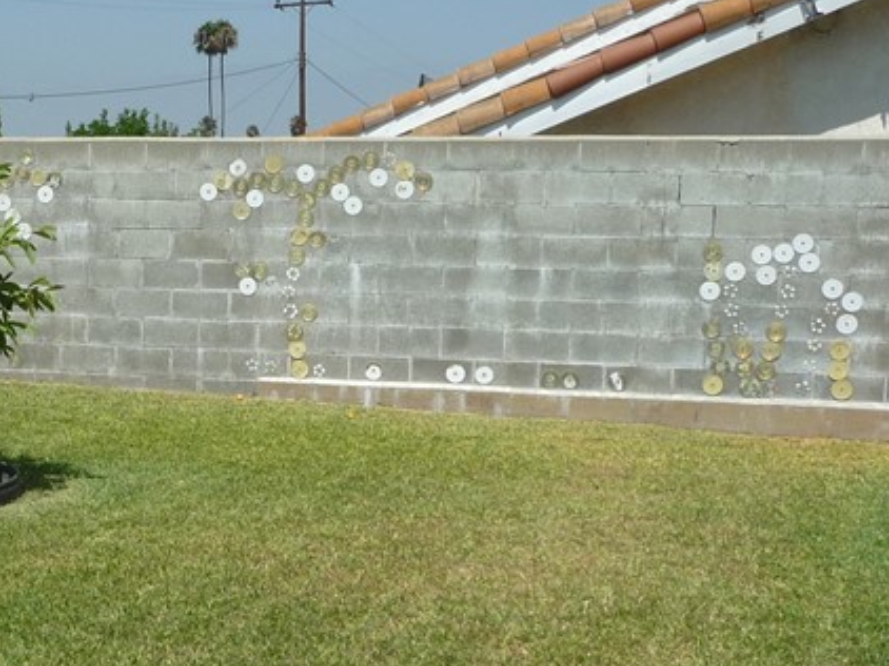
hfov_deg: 27.4
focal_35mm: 68
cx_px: 63
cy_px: 453
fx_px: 1745
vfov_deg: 21.5
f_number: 8
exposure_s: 1/400
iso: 100
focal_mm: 4.7
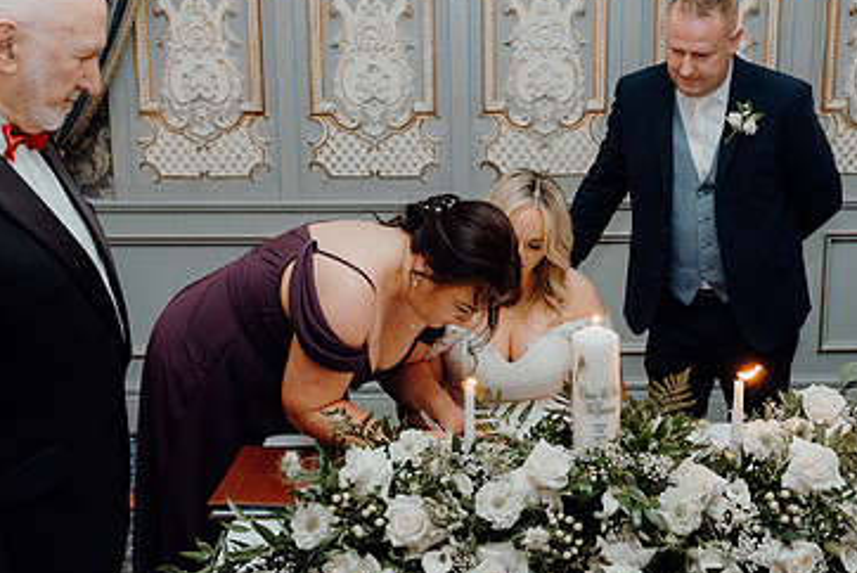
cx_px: 514
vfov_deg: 28.1
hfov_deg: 40.9
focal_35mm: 48
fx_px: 1144
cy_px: 271
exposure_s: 1/160
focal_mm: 30
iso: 2500
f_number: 3.5
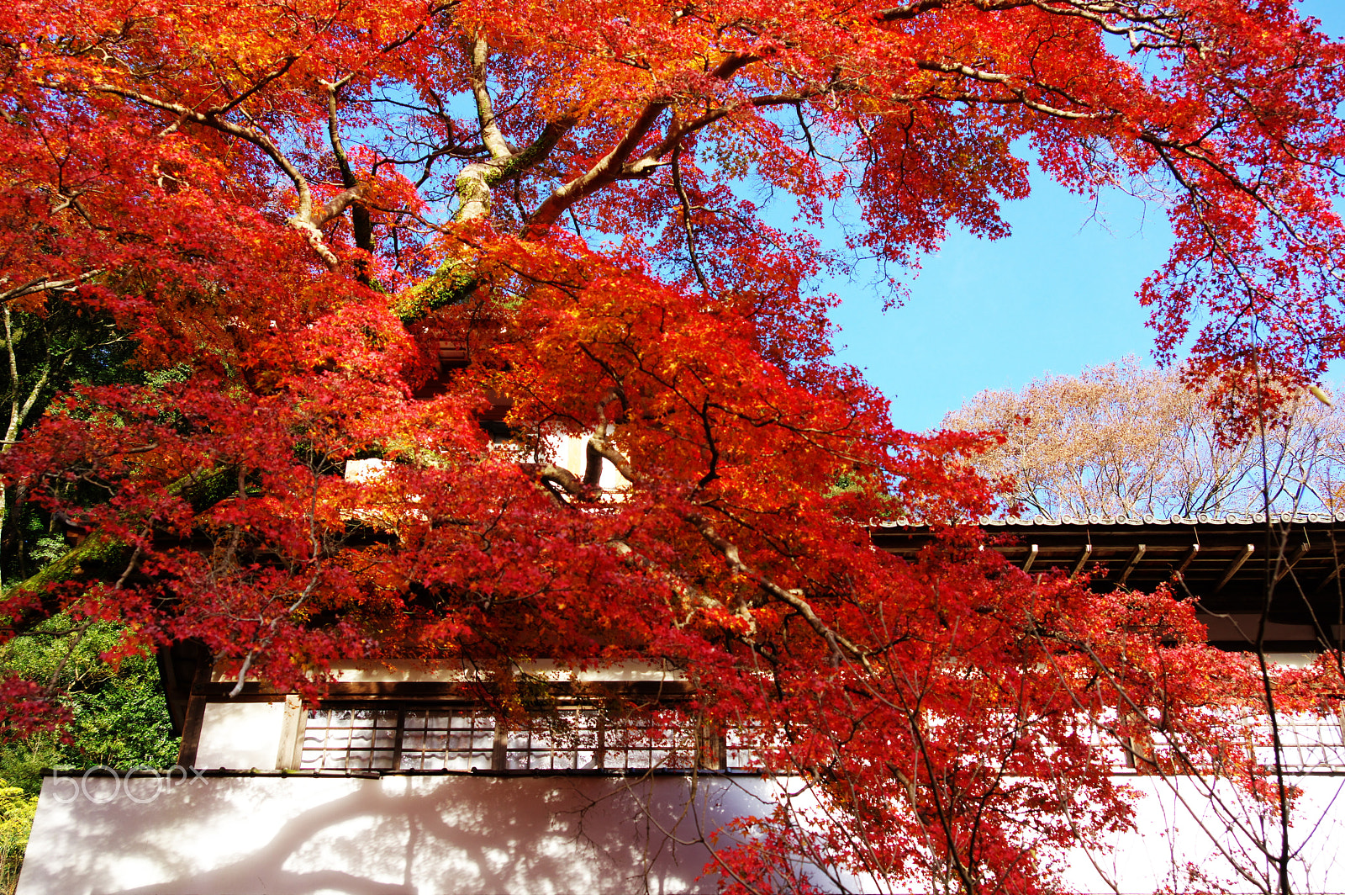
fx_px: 1680
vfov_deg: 29.8
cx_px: 672
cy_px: 448
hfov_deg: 43.6
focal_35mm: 45
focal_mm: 30
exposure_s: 1/160
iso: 200
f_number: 5.6
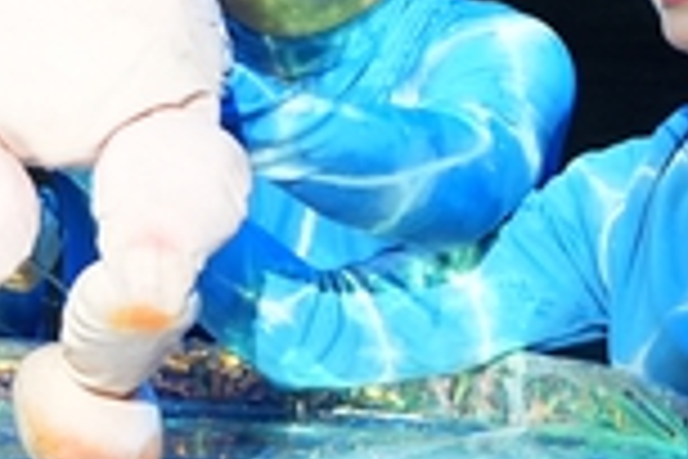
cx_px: -157
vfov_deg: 1.6
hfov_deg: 2.3
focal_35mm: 880
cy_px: -176
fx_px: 16816
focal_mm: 136
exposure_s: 1/160
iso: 2000
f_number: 5
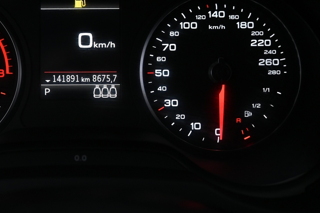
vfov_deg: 30.1
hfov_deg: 42.7
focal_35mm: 44
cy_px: 77
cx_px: 79
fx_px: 394
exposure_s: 1/30
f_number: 3.8
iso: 560
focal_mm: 19.5
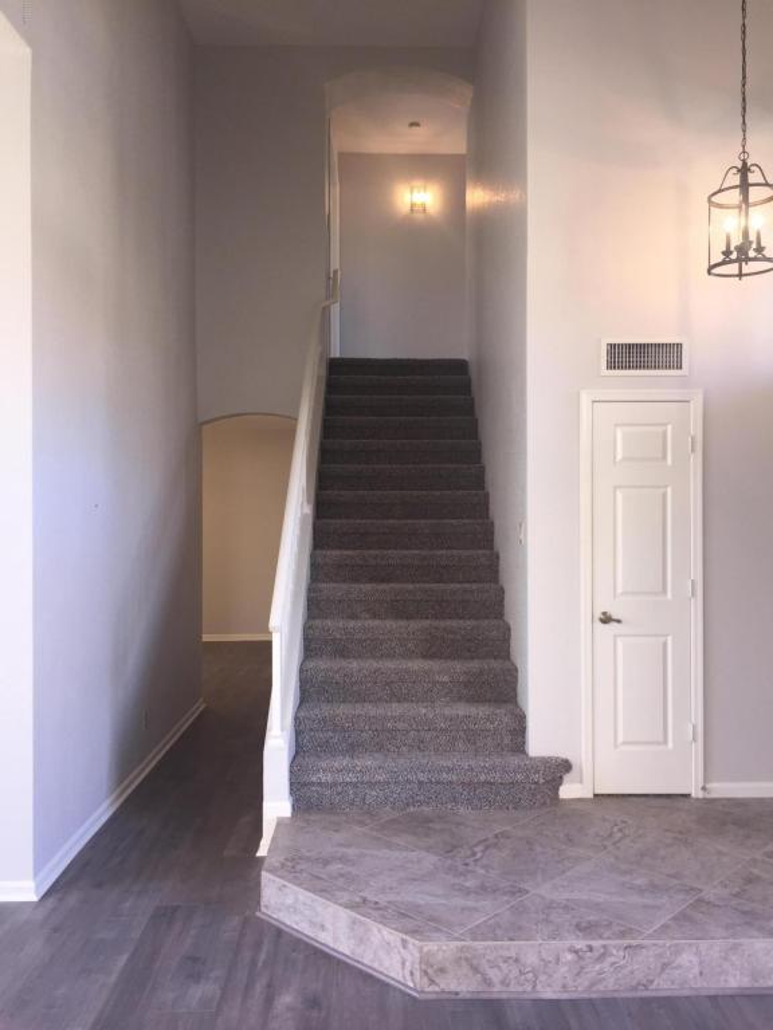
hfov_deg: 48.2
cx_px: 386
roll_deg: -0.3
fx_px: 863
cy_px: 515
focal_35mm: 29
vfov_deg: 61.7
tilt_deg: -0.2
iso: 32
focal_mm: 4.15
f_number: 2.2
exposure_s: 1/30
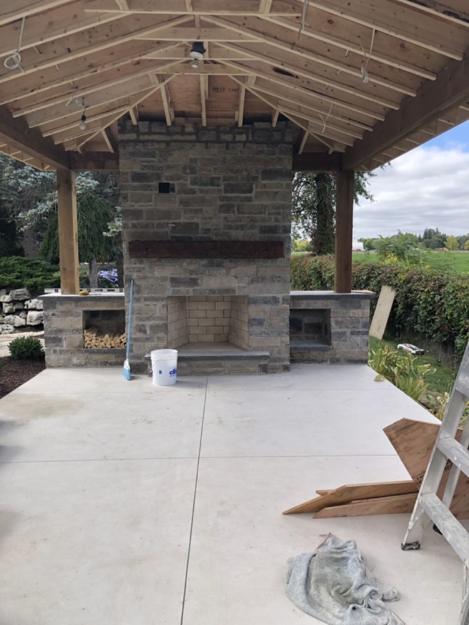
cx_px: 234
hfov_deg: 49.7
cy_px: 312
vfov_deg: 63.4
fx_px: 506
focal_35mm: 28
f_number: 1.8
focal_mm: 3.99
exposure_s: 1/539
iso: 20
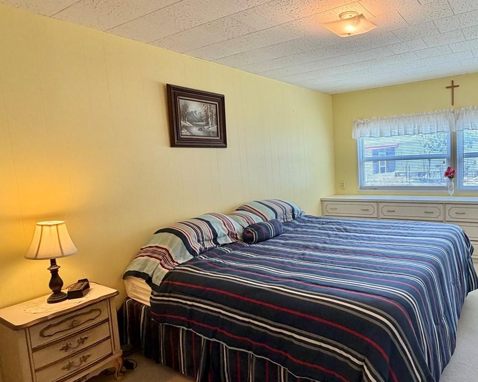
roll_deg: +2.7
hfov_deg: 68.0
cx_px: 326
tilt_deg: -6.0
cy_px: 195
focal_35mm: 24
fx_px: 340
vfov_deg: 58.8
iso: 160
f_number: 2.2
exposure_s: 1/120
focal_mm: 2.22
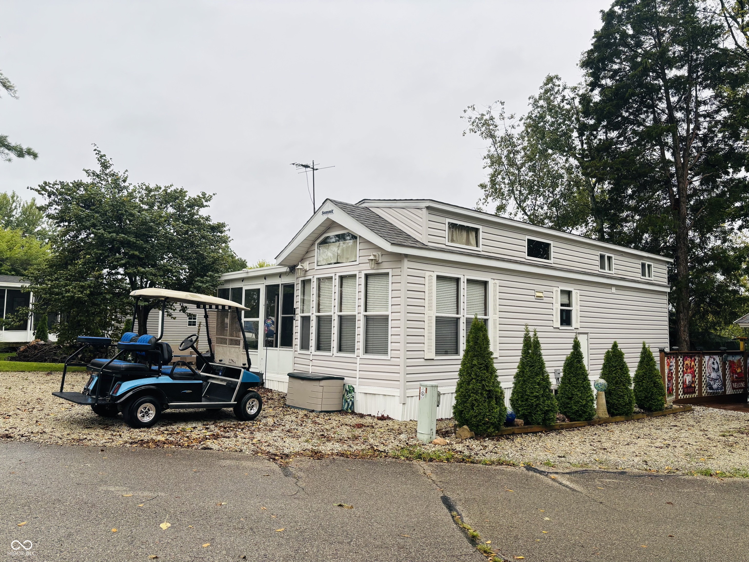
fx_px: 563
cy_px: 281
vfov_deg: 53.1
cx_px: 374
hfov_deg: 67.3
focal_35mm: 26
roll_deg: -1.7
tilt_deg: +4.0
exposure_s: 1/121
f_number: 1.6
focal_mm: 5.96
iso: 64
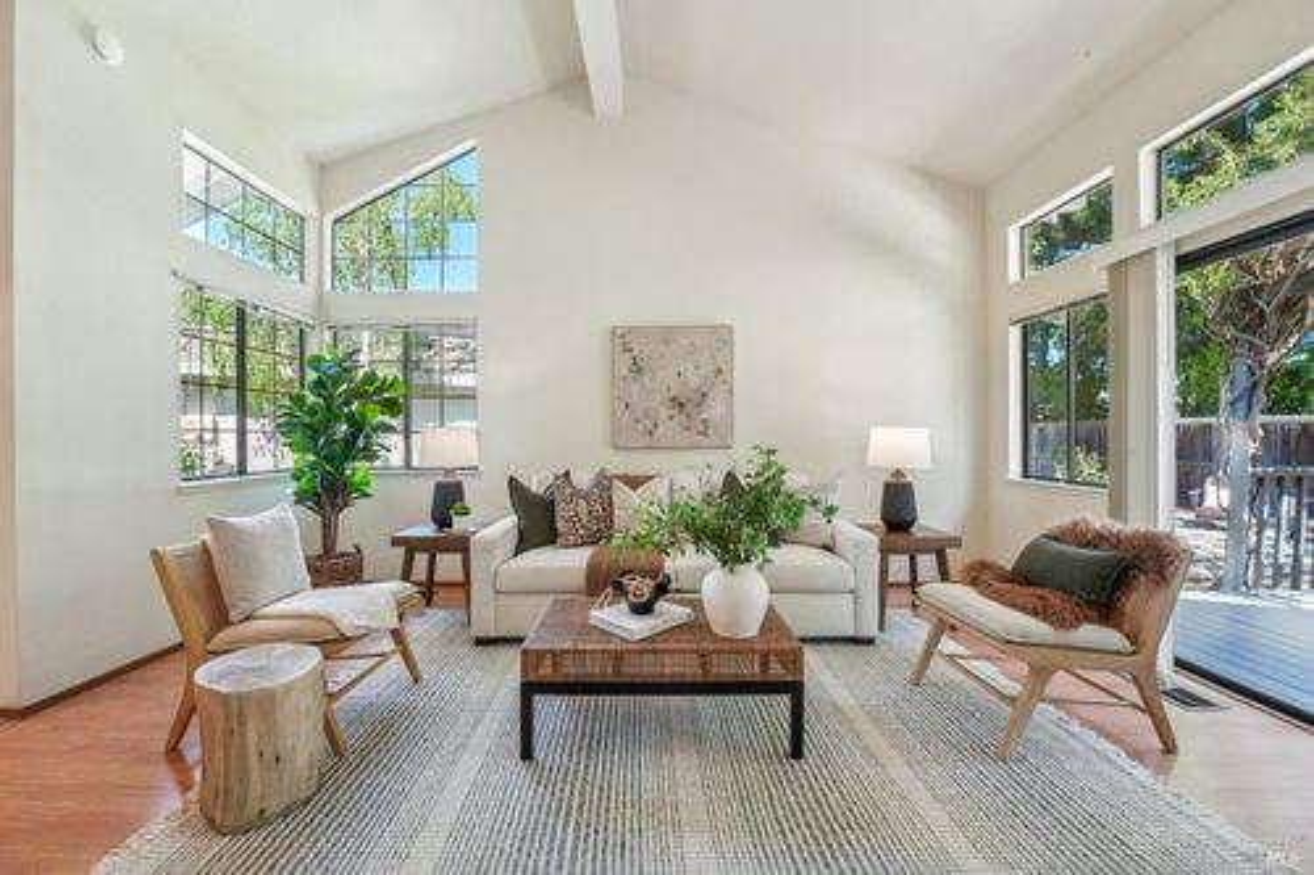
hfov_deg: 104.3
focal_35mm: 14
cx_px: 657
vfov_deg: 81.2
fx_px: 511
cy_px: 438
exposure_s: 1/50
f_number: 8
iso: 640
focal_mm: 14
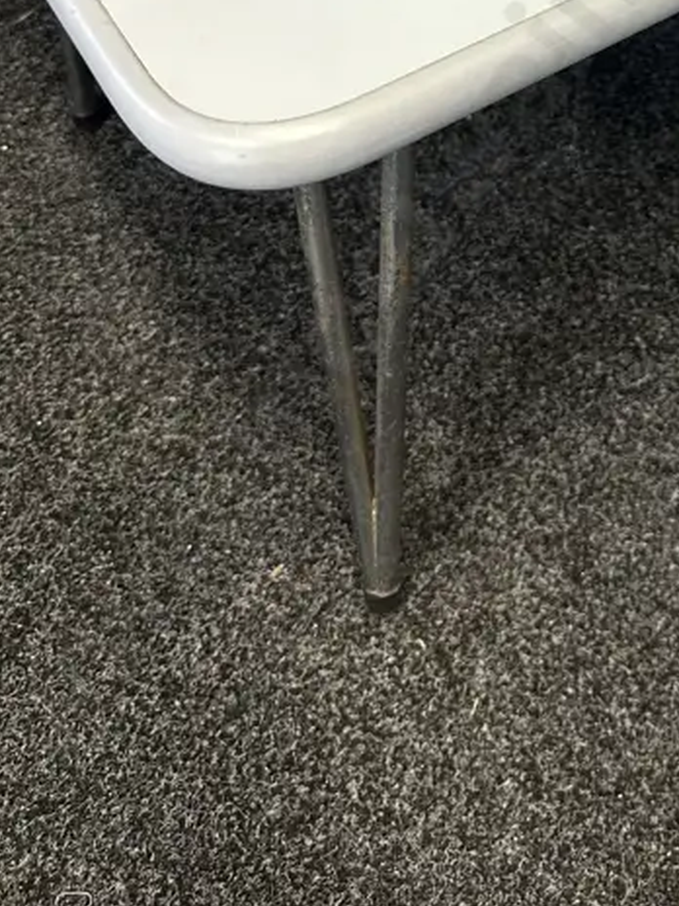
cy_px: -43
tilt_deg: -39.7
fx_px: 1386
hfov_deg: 26.5
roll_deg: -3.3
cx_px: 624
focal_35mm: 53
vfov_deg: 32.6
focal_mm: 6.86
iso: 160
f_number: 1.78
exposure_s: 1/50
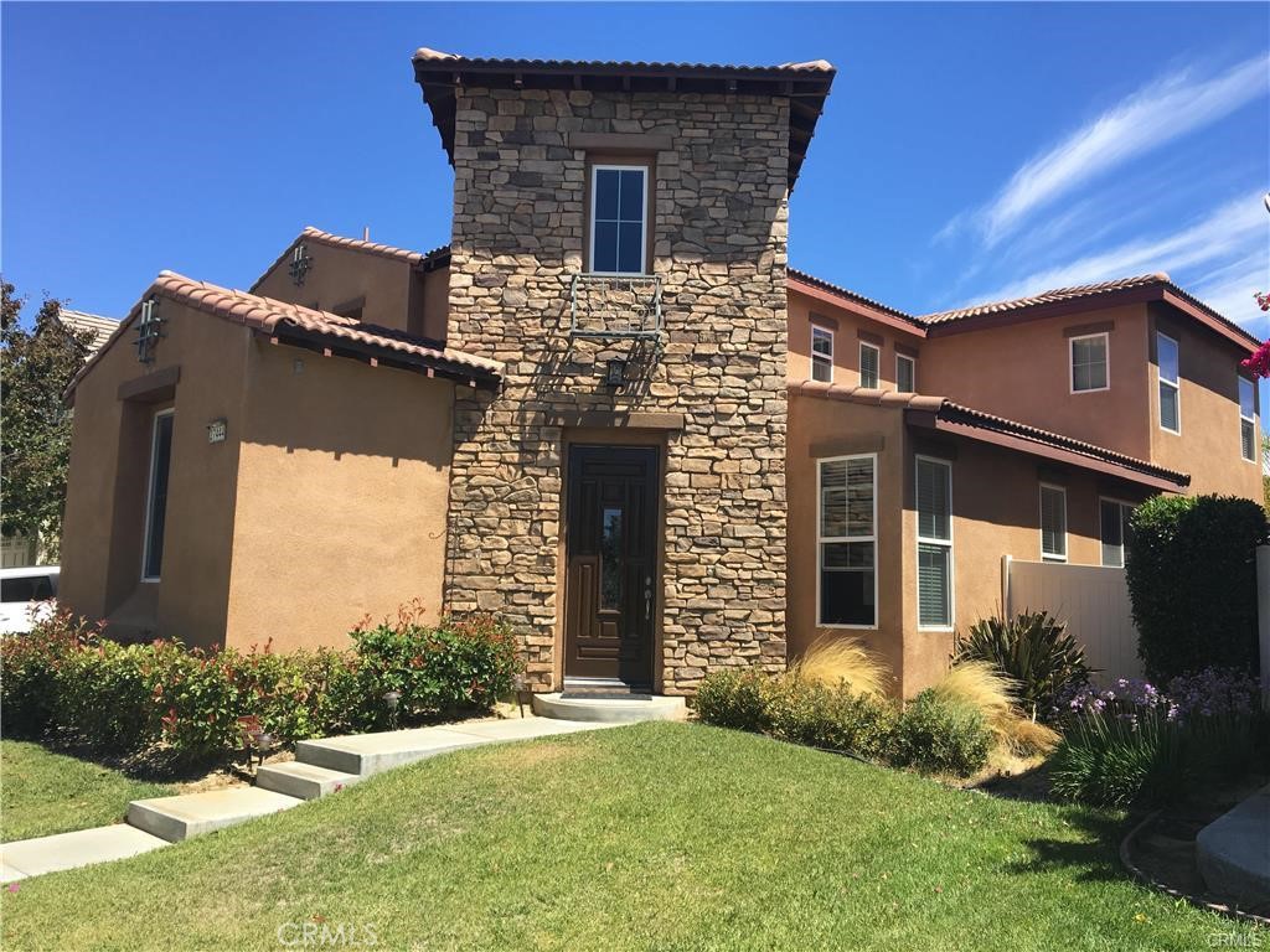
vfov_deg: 48.2
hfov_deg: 61.7
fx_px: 1064
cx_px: 635
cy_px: 476
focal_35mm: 29
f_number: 2.2
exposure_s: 1/938
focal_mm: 4.15
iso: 25
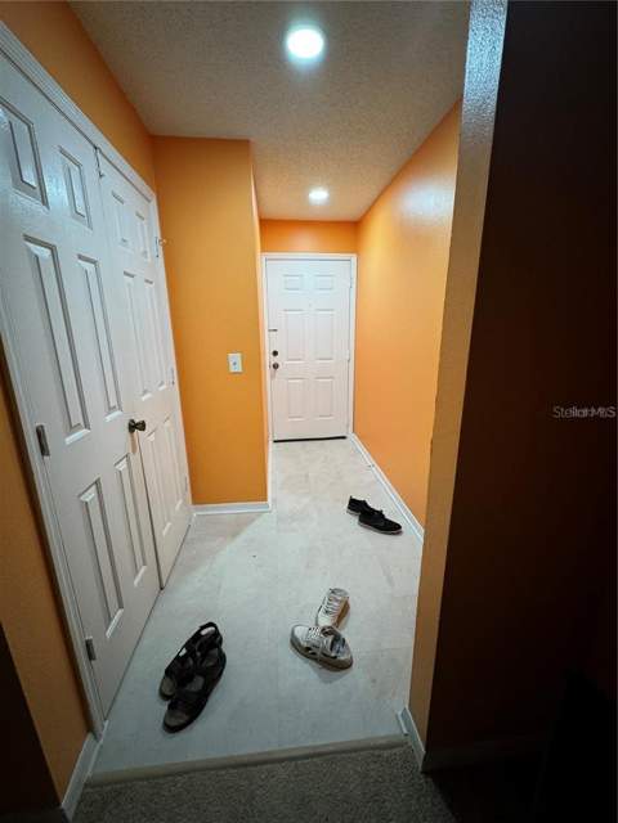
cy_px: 412
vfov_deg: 102.1
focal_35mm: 14
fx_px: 333
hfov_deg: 85.7
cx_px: 309
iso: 250
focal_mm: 2.22
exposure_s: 1/120
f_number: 2.2
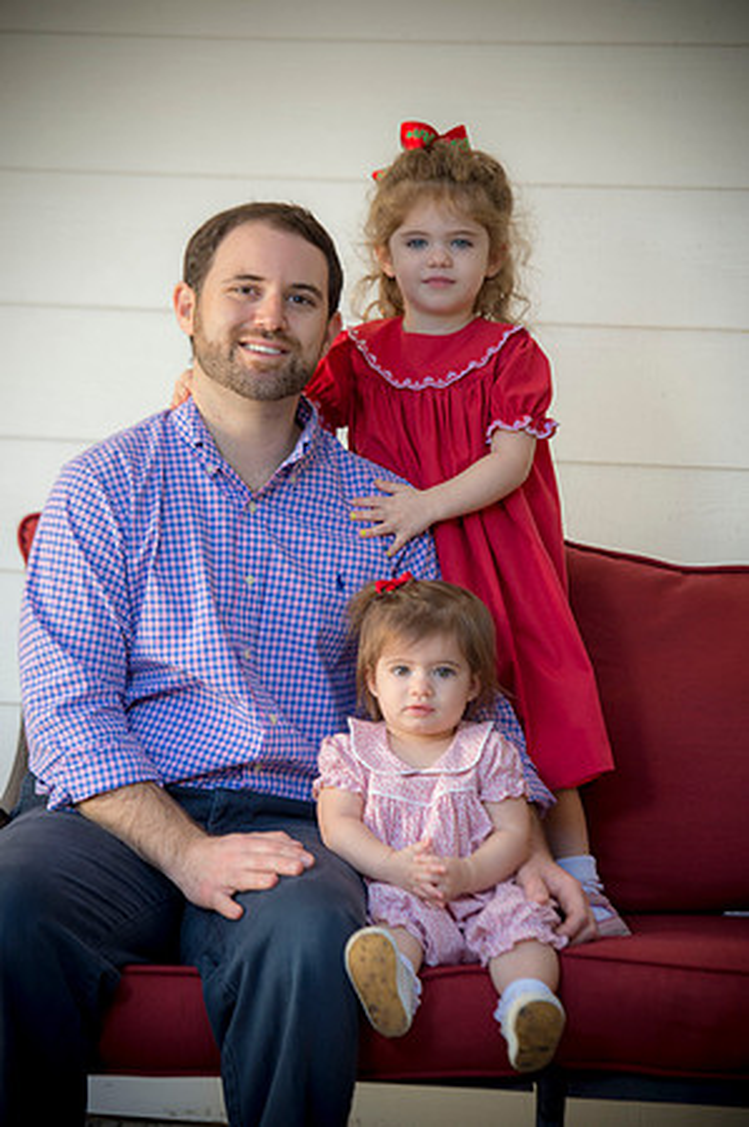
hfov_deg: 9.1
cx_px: 374
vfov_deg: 13.7
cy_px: 564
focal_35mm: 150
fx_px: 4692
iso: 320
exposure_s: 1/200
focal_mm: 150
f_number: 4
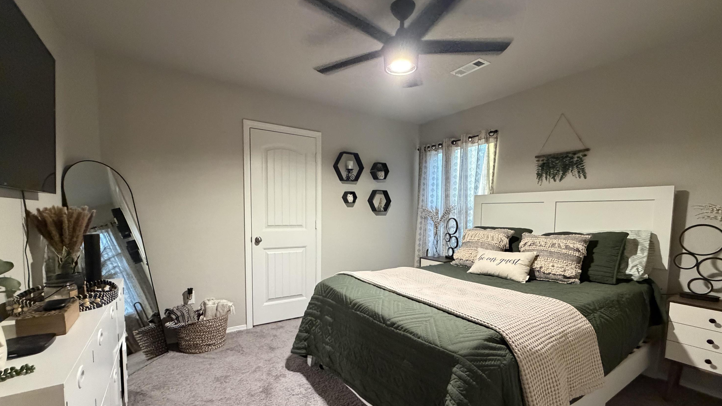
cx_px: 358
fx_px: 306
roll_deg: -0.6
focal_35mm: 16
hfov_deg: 99.4
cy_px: 235
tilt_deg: -4.7
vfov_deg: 66.7
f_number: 2.2
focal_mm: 2.22
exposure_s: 1/60
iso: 800
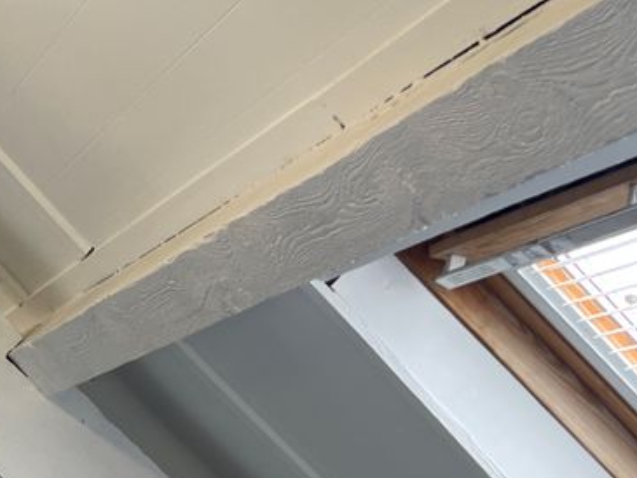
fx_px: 1454
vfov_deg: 17.2
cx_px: -311
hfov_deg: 21.0
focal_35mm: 79
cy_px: 671
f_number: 1.6
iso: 32
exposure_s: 1/100
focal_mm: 4.2
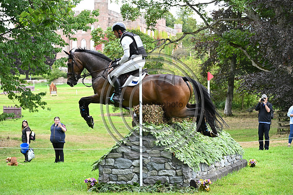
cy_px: 98
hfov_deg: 26.3
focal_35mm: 77
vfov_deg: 17.7
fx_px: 627
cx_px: 146
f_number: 5
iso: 2200
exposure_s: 1/1250
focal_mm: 77
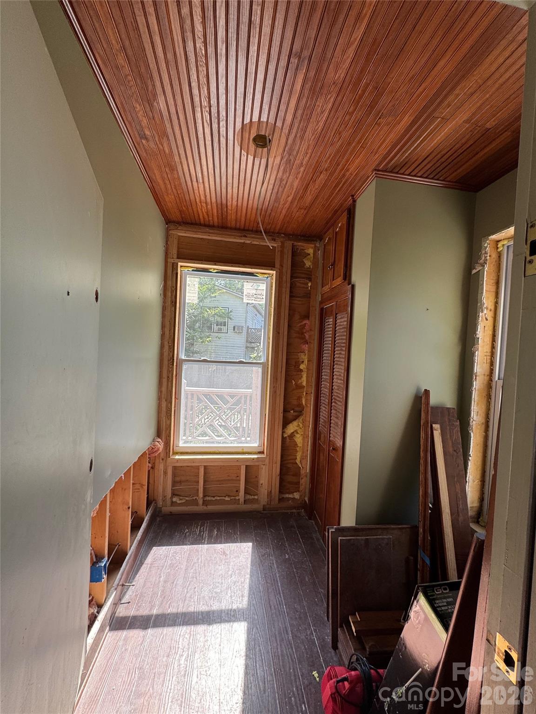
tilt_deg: -0.7
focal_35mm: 14
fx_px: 289
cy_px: 357
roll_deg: -2.1
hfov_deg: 85.7
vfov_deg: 102.1
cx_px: 268
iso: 50
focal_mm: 2.22
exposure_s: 1/99
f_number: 2.2
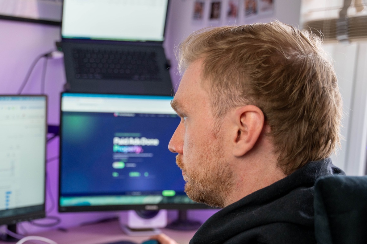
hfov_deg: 36.4
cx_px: 99
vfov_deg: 25.0
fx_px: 546
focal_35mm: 54
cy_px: 179
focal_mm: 35.4
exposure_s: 1/250
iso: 800
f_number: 2.8
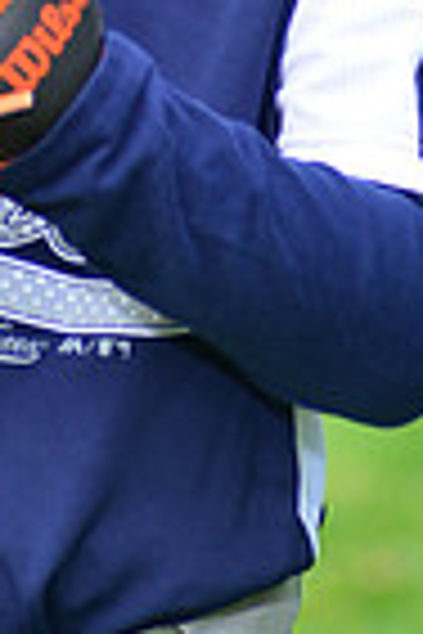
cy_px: -292
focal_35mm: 761
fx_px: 13412
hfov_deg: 1.8
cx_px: 52
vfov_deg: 2.7
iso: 320
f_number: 5.6
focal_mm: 185
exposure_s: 1/200
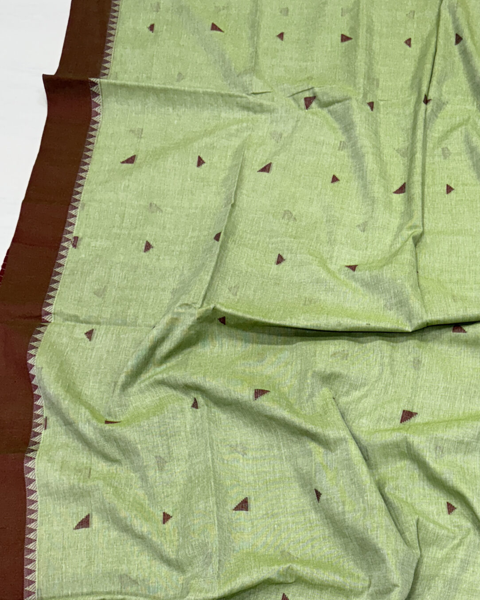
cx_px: 415
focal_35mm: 48
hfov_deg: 30.3
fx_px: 852
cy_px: 470
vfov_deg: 37.6
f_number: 1.6
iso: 100
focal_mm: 5.96
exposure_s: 1/100
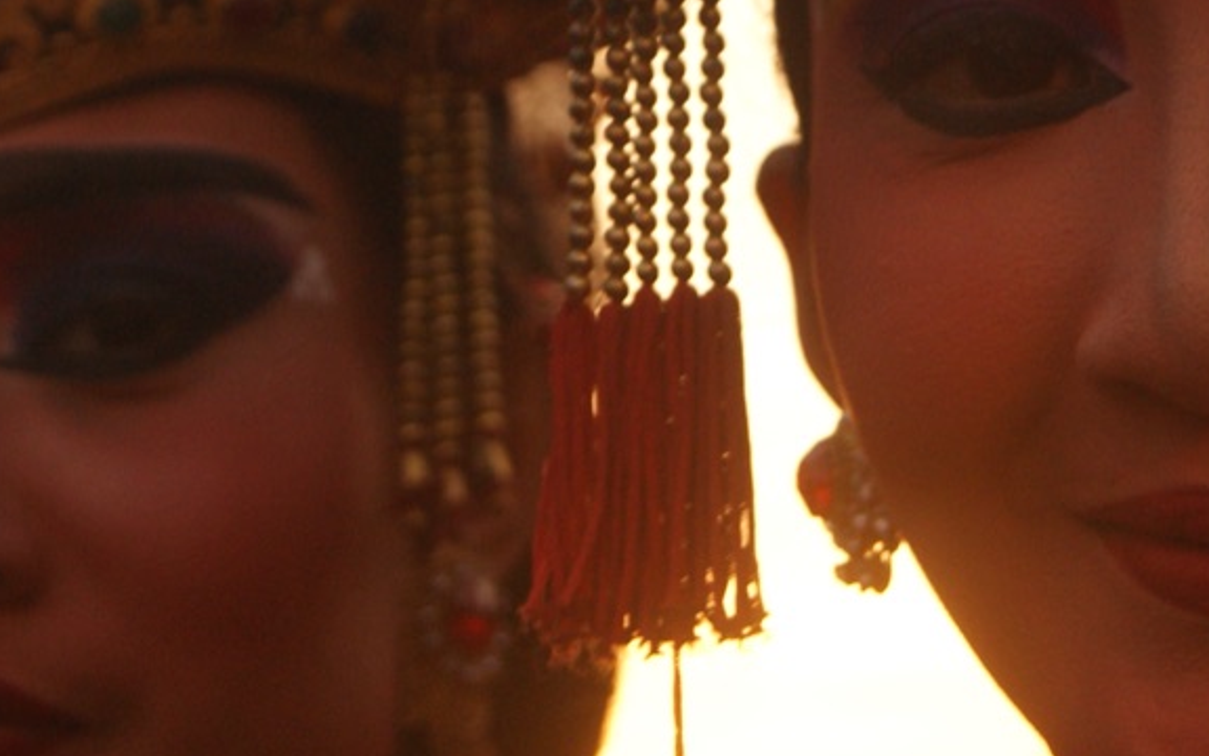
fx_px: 6129
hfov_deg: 11.3
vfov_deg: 7.0
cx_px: 720
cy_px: 108
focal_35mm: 186
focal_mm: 50
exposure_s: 1/40
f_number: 5.6
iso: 400
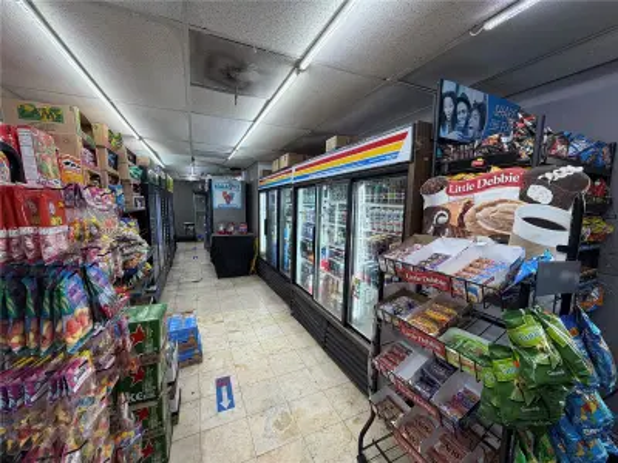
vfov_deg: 85.7
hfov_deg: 102.1
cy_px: 232
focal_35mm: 14
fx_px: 250
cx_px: 309
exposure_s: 1/120
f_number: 2.2
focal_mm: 2.22
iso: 125
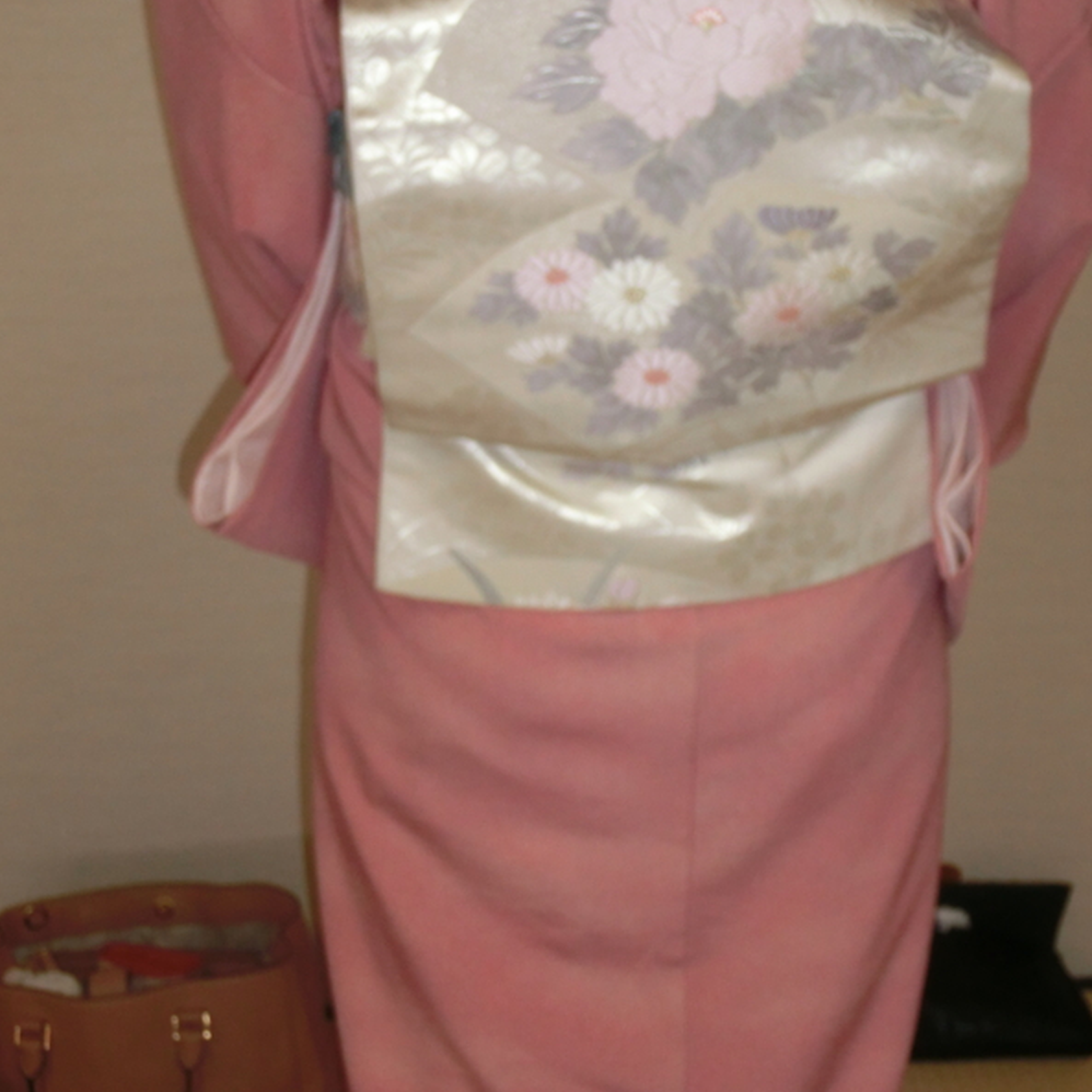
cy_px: 438
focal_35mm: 68
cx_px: 545
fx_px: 2427
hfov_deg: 25.4
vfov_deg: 25.3
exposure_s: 1/50
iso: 400
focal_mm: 10.11
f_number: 4.5
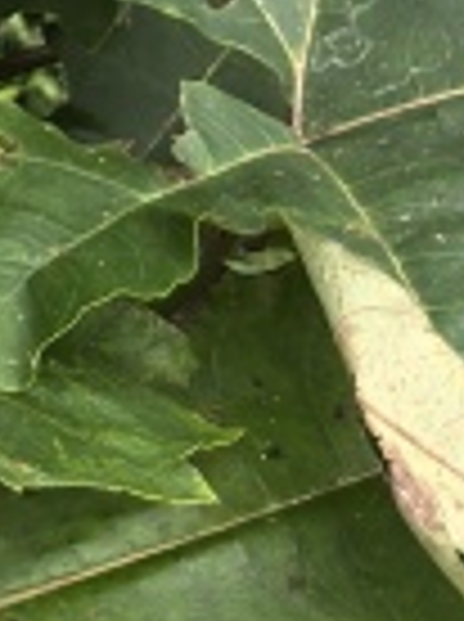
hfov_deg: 6.8
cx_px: -550
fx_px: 3747
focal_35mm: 209
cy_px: -812
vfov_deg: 8.7
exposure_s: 1/1089
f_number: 2
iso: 320
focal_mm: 6.98
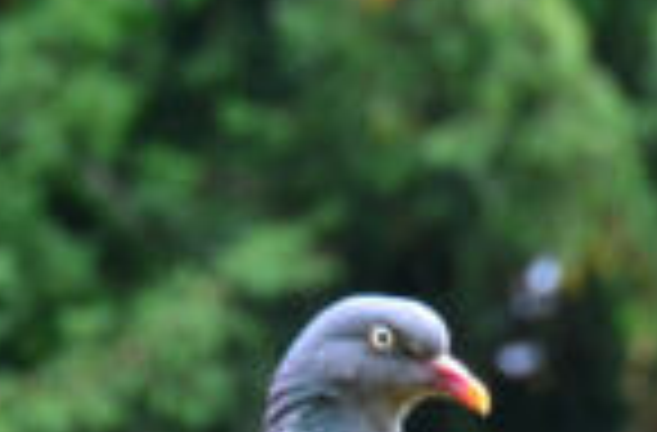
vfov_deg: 1.0
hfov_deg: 1.6
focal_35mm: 1317
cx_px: 214
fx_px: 23933
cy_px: 736
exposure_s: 1/25
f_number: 16
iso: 200
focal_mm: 200
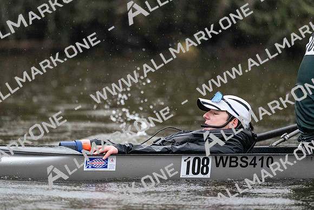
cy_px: 105
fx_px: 3490
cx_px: 157
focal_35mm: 400
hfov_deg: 5.2
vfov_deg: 3.4
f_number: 4.5
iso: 11400
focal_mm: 400
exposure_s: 1/1600
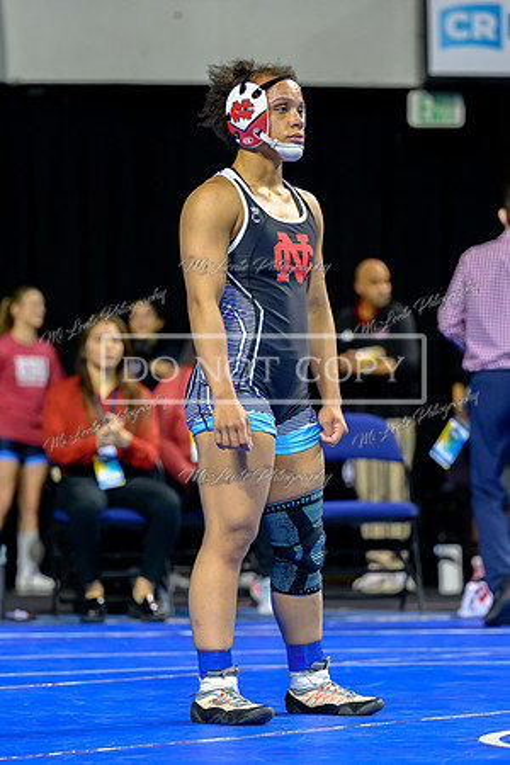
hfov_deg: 7.2
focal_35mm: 191
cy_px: 418
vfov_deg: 10.8
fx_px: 4055
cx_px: 258
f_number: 2.8
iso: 2500
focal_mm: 115
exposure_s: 1/800
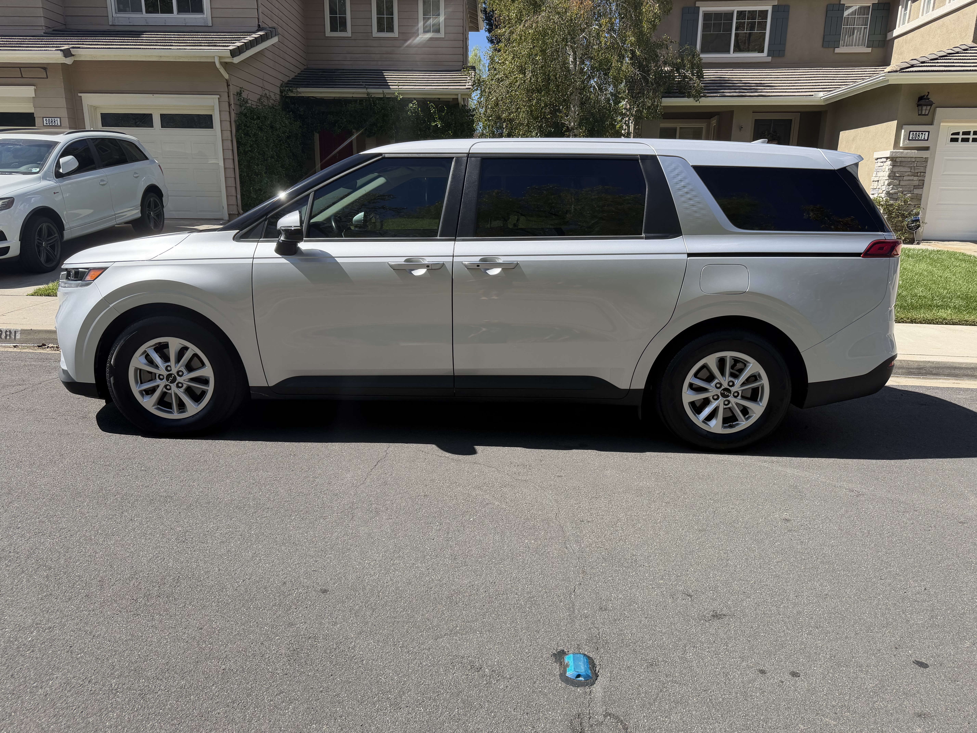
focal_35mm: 24
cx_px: 488
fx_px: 677
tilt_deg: -11.3
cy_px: 366
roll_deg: +0.5
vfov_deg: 56.8
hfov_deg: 71.6
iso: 100
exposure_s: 1/3279
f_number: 1.78
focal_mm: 6.76
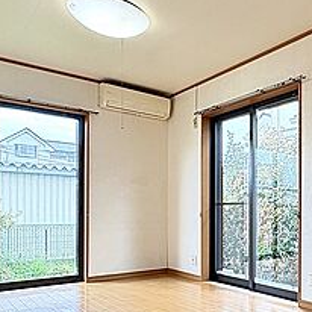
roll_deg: +0.6
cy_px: 212
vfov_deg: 45.2
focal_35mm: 36
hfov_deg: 39.8
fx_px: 367
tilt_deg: +0.5
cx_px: 321
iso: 125
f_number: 2.2
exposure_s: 1/100
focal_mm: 2.22
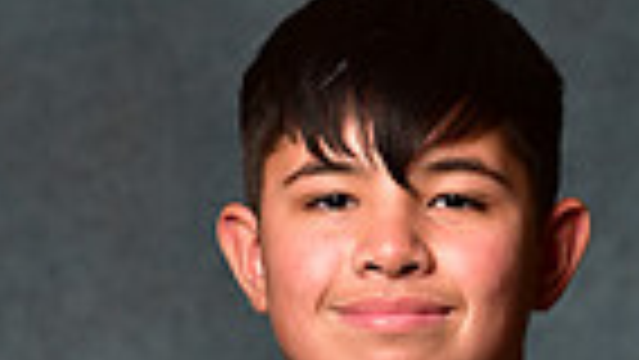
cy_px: 783
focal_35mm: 300
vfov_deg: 4.0
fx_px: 5085
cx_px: 416
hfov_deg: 7.2
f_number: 5
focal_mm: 70
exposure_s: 1/200
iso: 100
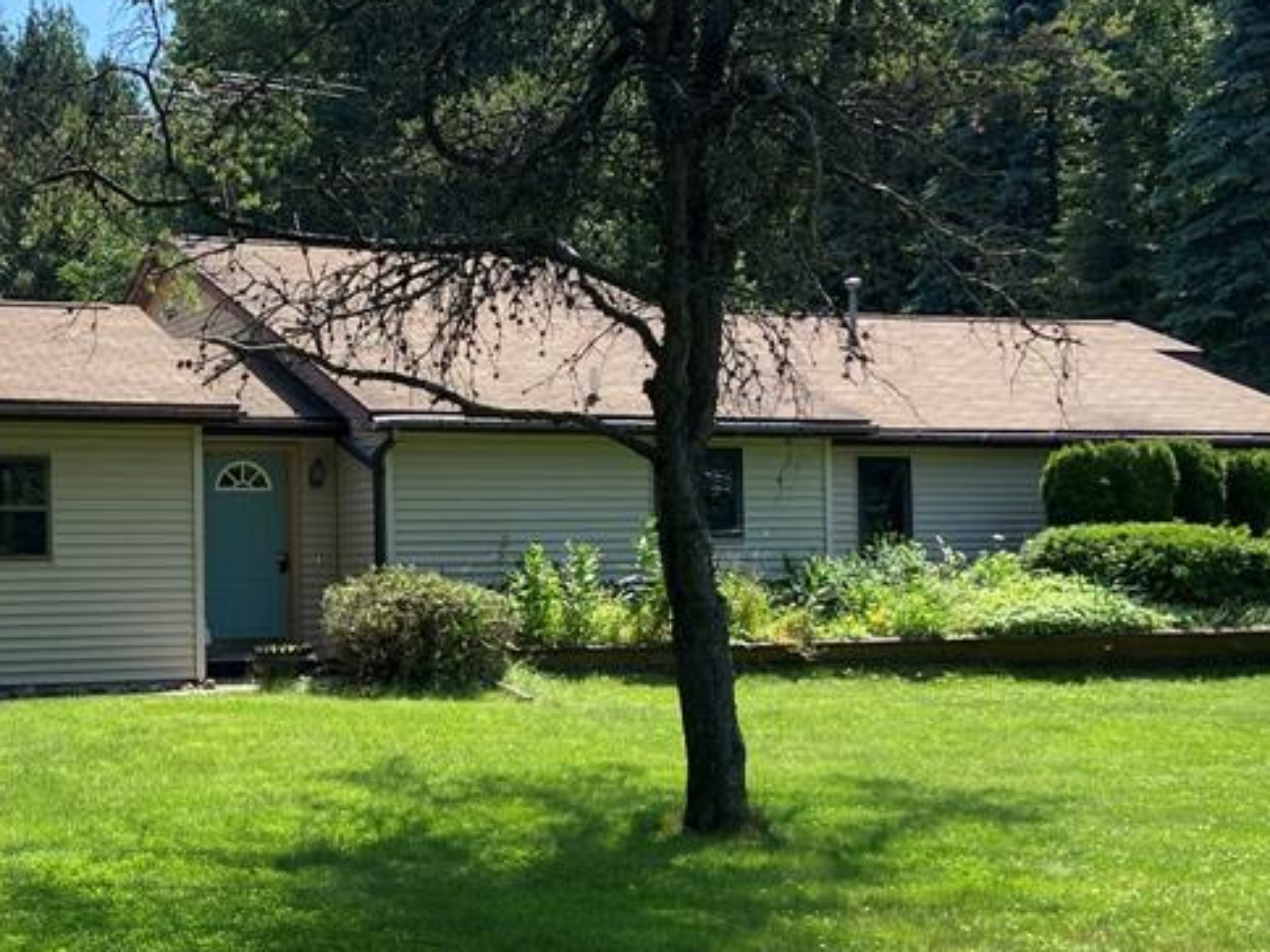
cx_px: 312
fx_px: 2018
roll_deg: +1.1
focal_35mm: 55
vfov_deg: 26.6
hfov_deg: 34.2
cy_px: 511
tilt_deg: +1.8
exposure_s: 1/1522
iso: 32
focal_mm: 4.25
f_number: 1.8
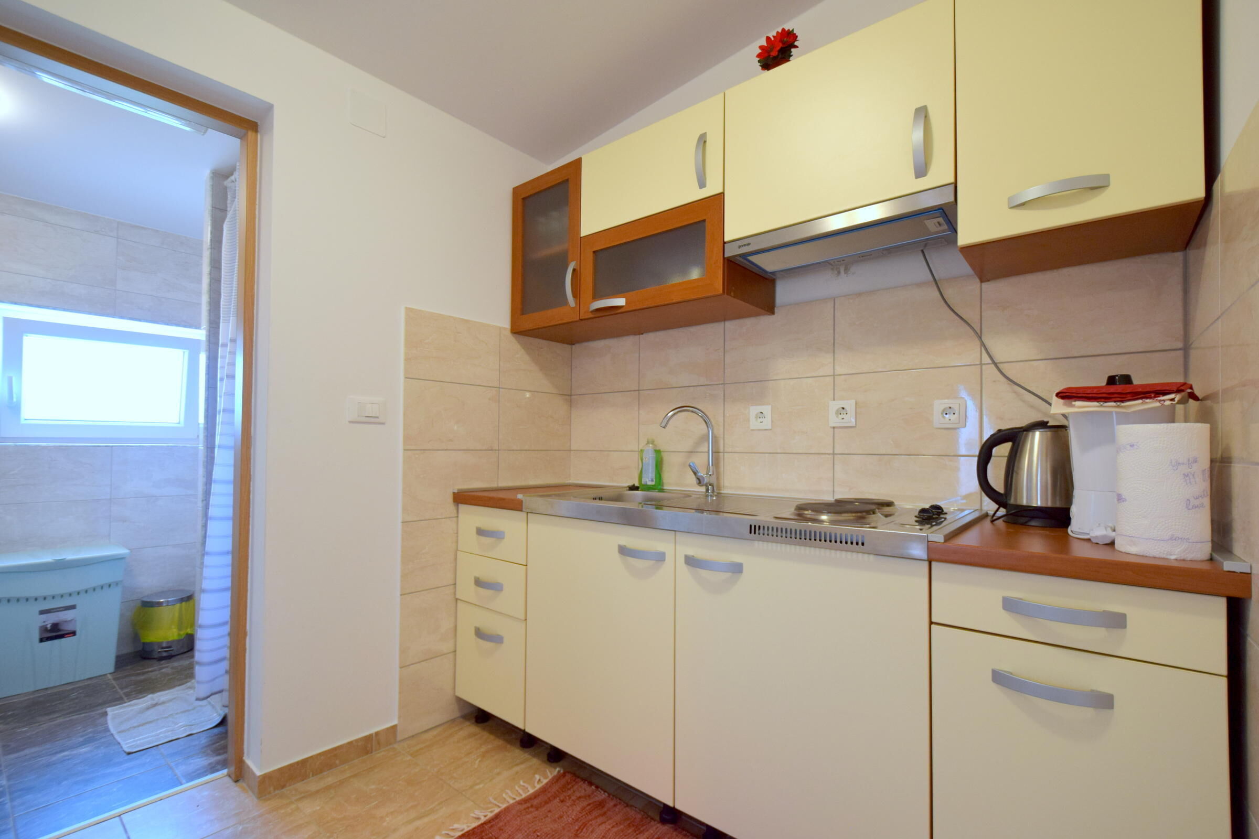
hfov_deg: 100.4
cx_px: 630
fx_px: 525
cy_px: 420
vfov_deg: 77.3
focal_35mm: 15
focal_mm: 10
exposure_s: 1/80
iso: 400
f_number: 4.5
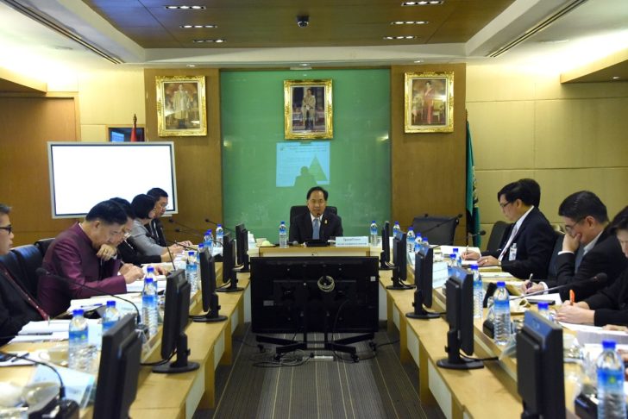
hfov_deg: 34.5
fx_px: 1012
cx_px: 314
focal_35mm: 58
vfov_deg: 23.4
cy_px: 210
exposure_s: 1/160
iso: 10000
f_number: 5.6
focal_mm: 58
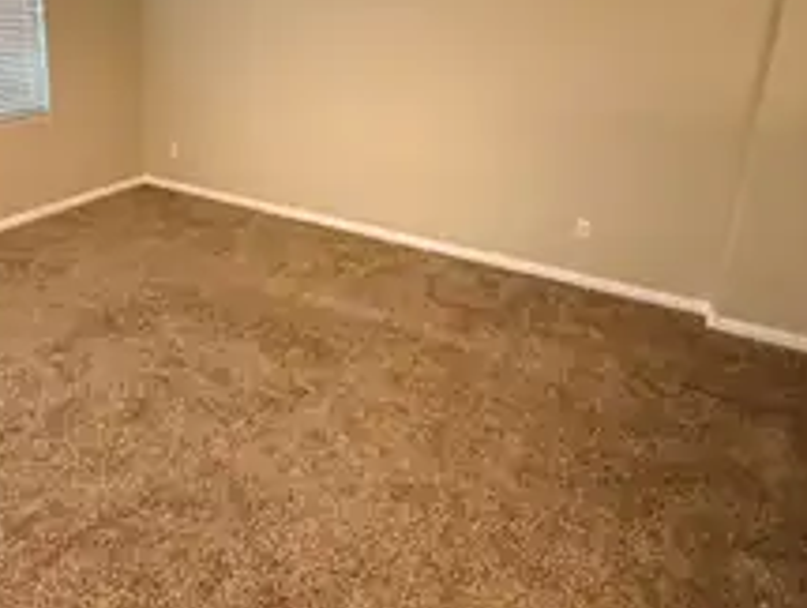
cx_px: 274
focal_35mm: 26
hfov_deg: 65.6
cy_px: 165
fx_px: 607
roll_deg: -0.7
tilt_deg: -17.0
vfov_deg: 51.3
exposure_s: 1/60
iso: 500
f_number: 2.2
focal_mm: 2.22
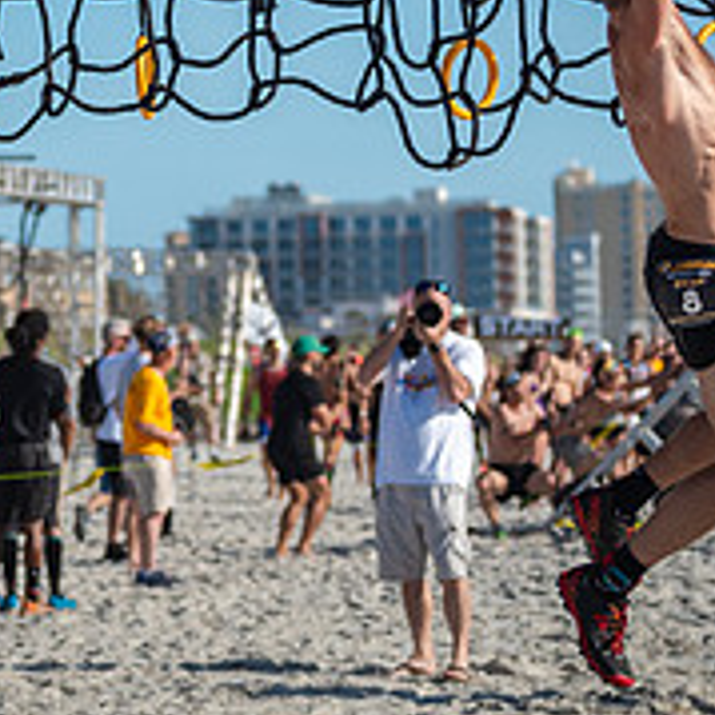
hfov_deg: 9.0
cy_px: 154
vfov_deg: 9.0
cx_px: 116
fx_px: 4510
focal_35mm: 193
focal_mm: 70
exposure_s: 1/4000
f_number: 2.8
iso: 360
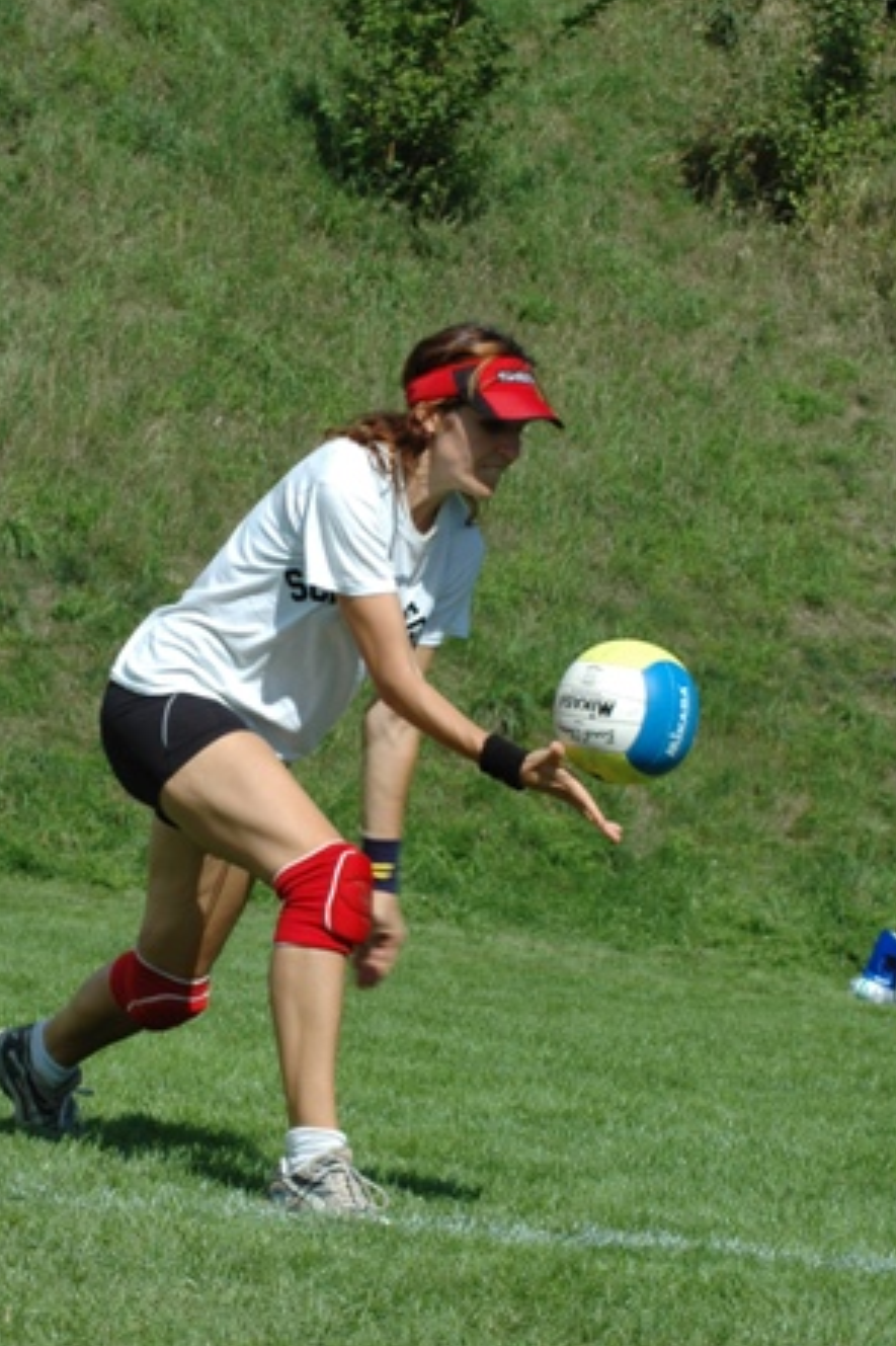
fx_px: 6314
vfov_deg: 12.2
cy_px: 650
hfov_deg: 8.1
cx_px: 368
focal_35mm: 169
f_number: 10
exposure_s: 1/400
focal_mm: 78
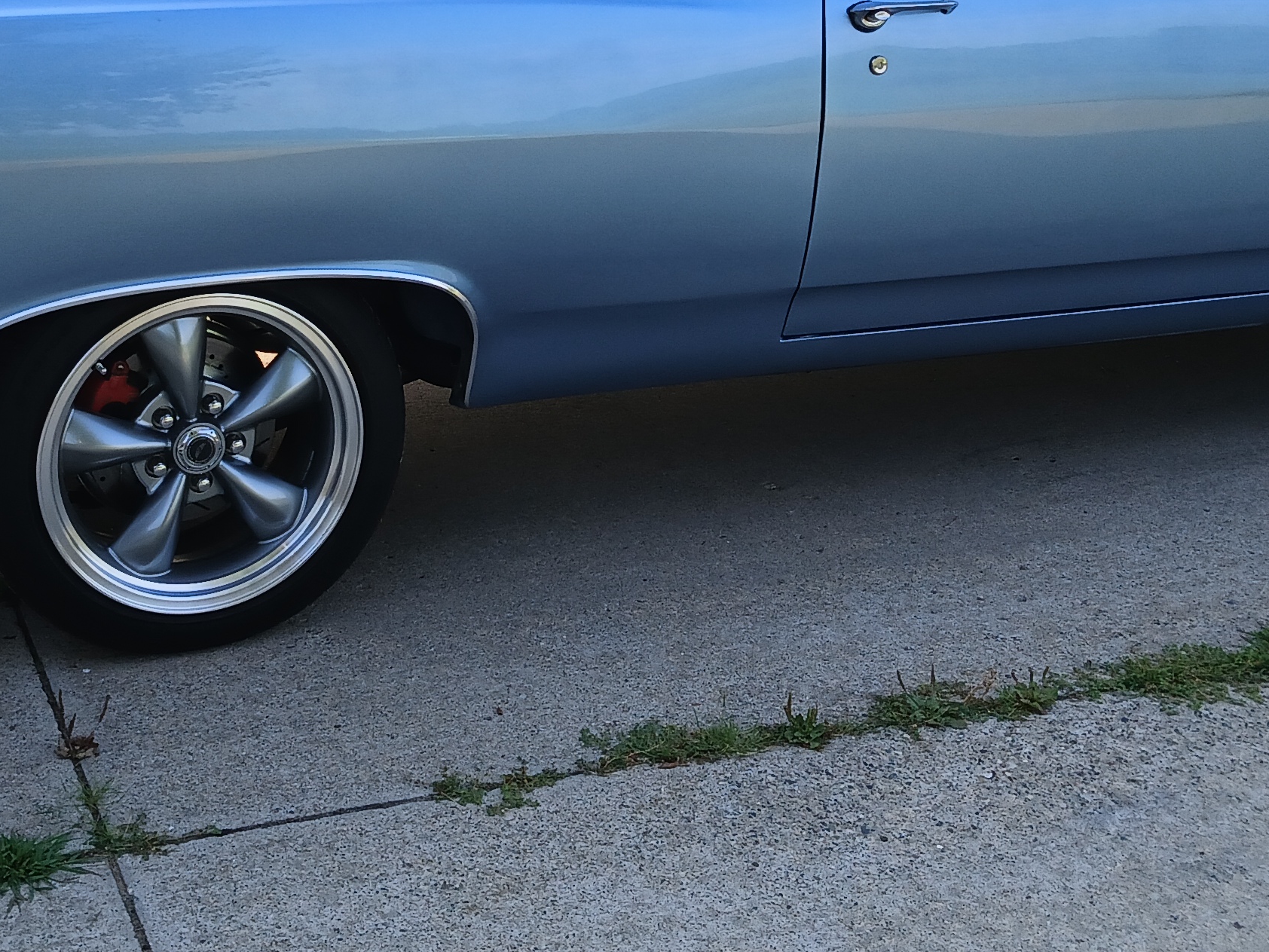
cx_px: 517
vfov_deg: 23.0
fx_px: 2310
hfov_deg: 30.7
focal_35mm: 63
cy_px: 200
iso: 20
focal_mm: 3.98
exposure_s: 1/185
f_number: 1.8
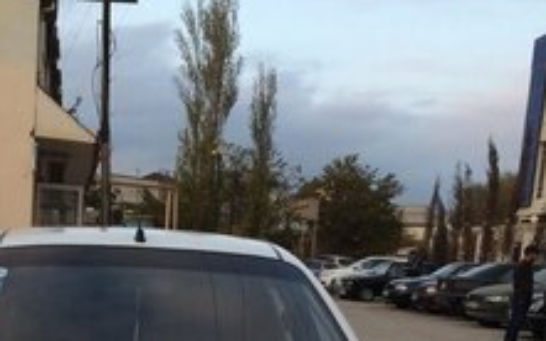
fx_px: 1026
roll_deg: -2.2
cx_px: 119
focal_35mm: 69
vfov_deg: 17.5
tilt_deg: -12.9
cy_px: 465
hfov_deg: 29.2
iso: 32
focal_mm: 4.15
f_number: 2.2
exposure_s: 1/289
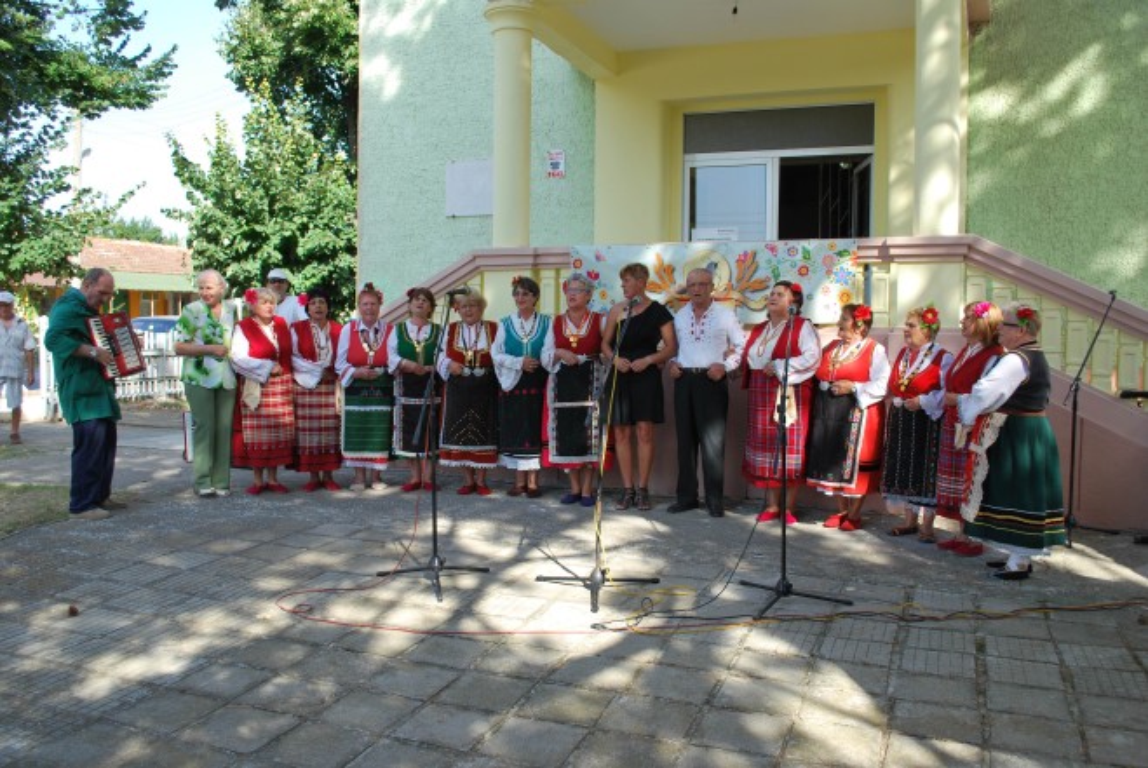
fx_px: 958
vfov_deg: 43.7
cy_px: 384
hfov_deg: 61.9
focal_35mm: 30
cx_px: 574
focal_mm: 20
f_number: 5.6
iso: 100
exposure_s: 1/125
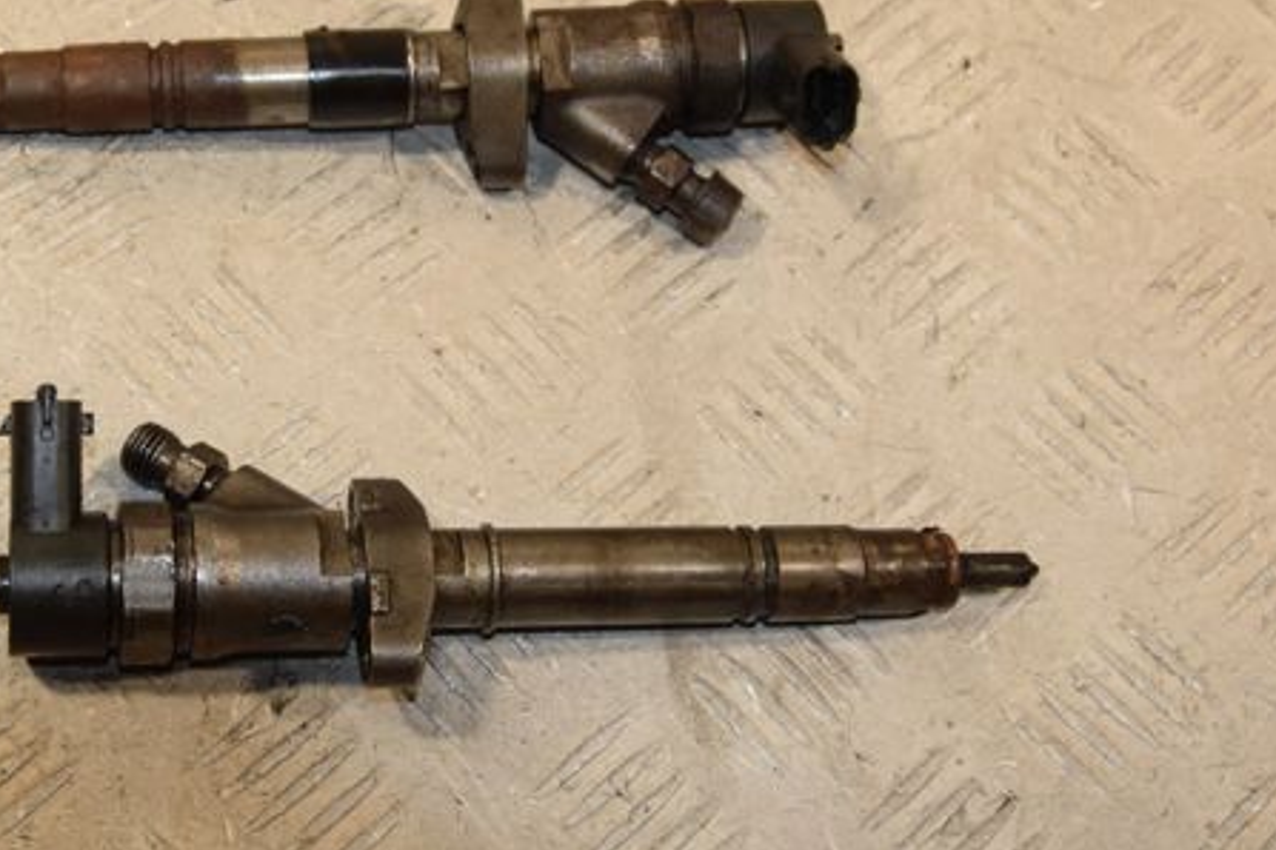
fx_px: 2587
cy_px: 280
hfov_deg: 27.5
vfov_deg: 18.6
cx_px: 422
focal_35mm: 73
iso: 800
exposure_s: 1/200
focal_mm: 34
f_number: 9
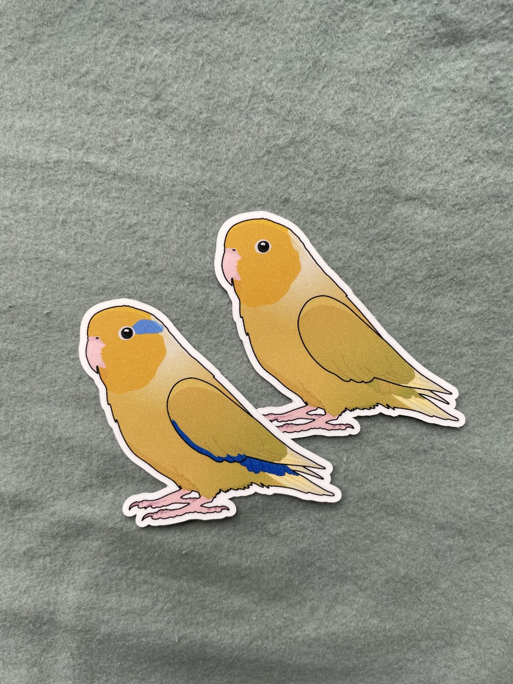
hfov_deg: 53.1
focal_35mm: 26
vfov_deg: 67.3
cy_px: 342
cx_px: 256
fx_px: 514
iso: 32
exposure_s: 1/256
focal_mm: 4.2
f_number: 1.6
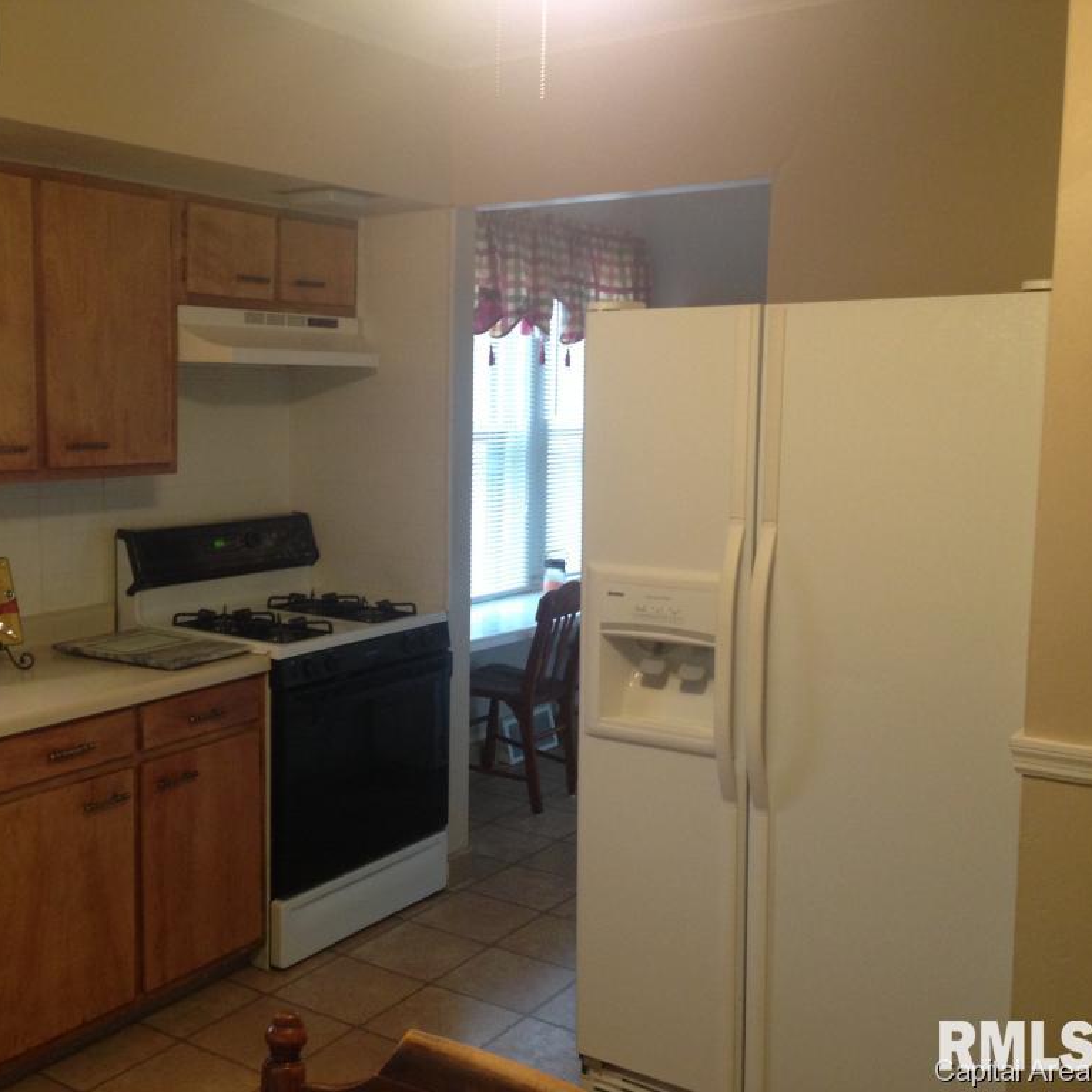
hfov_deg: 42.6
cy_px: 545
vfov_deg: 42.8
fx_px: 1392
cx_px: 426
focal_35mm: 39
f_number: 2.4
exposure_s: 1/20
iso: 160
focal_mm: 4.12
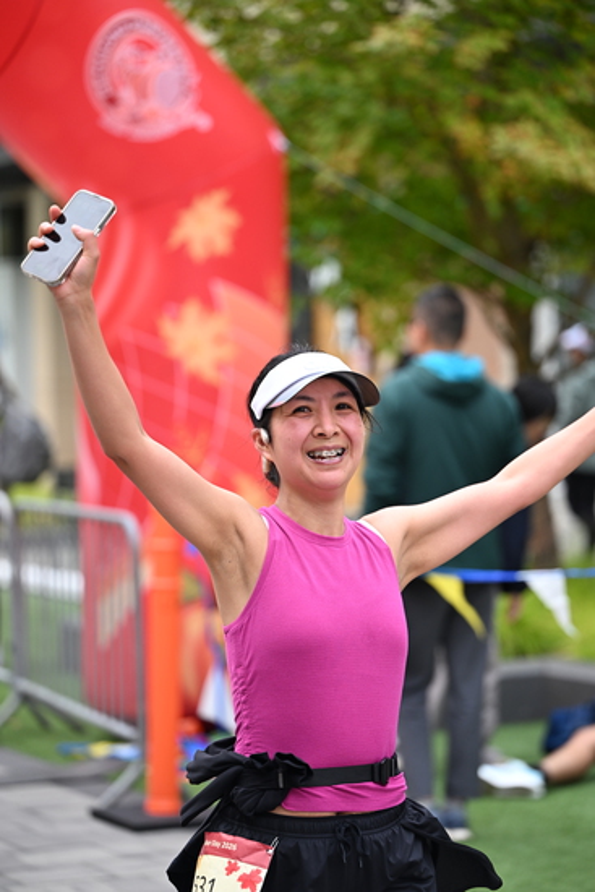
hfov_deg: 13.2
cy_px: 446
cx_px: 298
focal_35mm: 104
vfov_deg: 19.6
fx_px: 2577
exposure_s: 1/2000
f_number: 2.8
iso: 640
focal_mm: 104
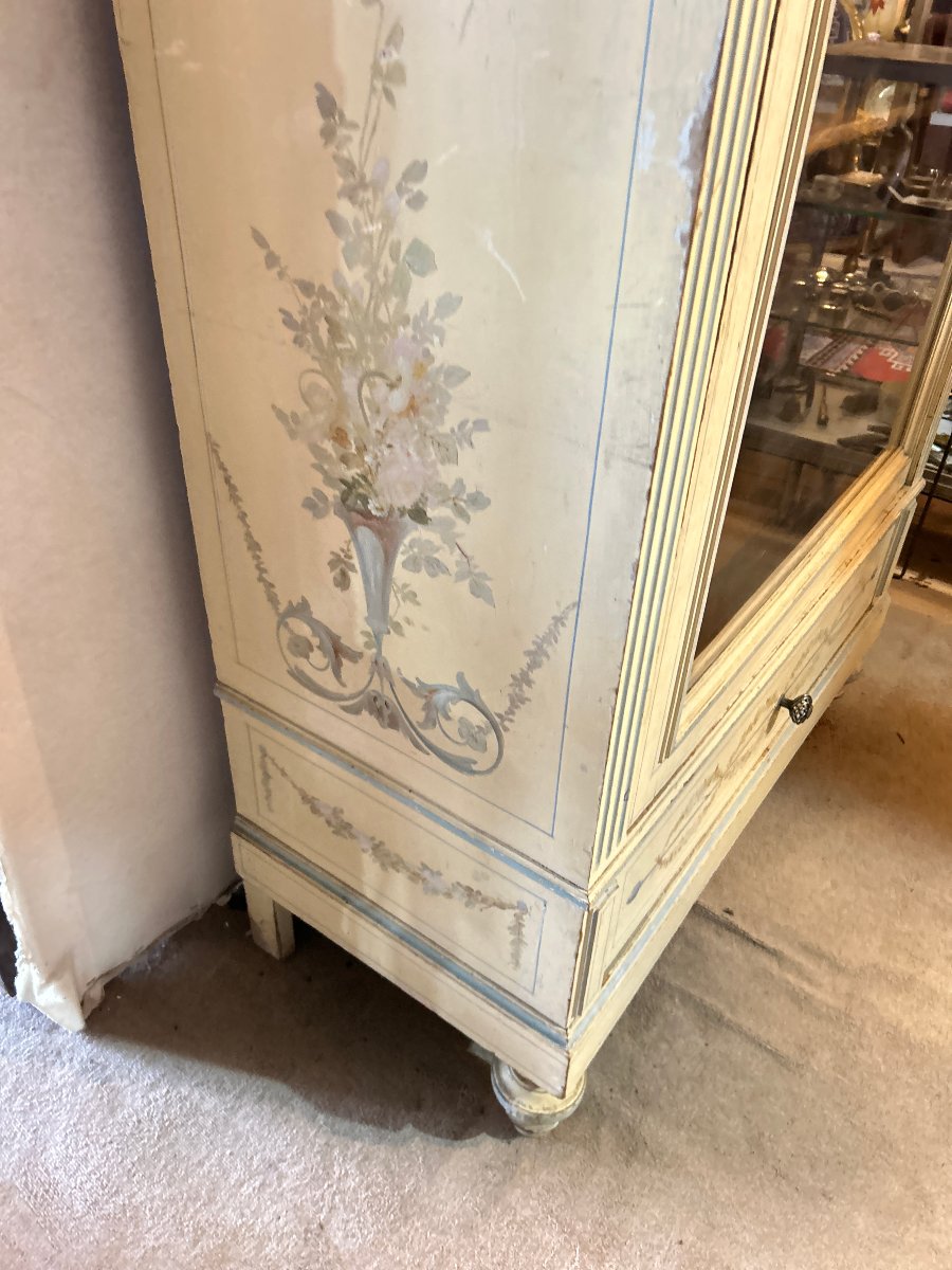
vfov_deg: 67.3
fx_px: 953
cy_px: 635
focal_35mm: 26
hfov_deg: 53.1
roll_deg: -4.2
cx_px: 476
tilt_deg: -36.6
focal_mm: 5.7
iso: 400
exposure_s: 1/50
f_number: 1.5
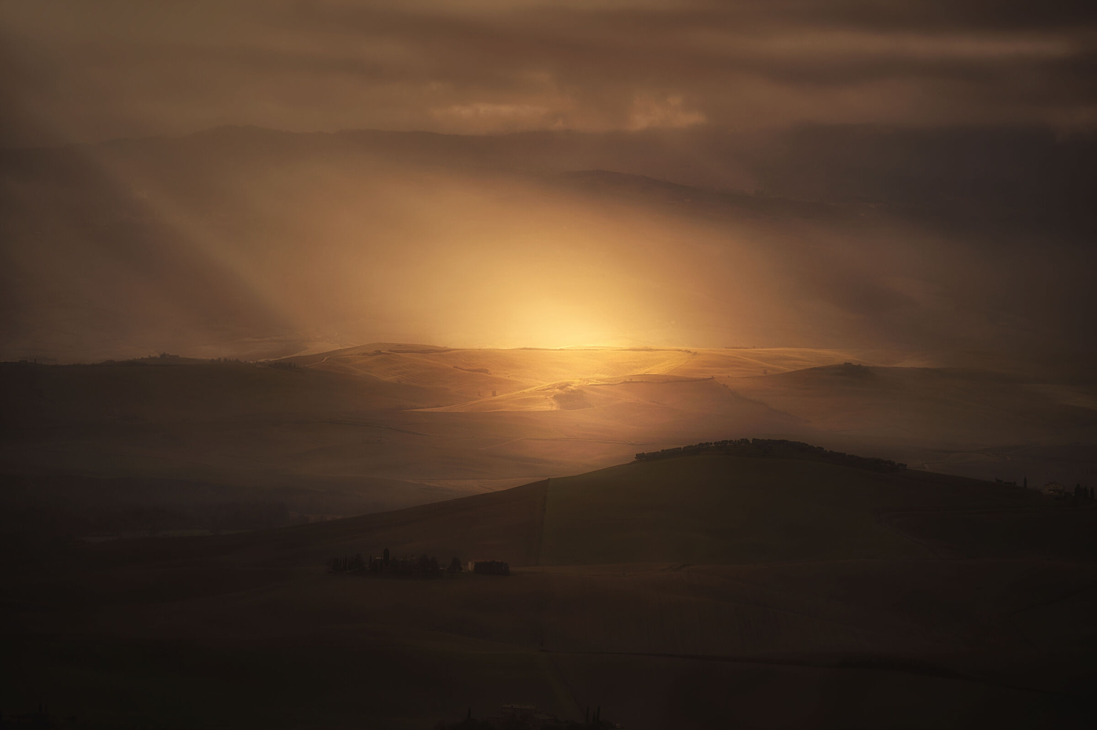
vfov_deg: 8.1
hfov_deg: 12.1
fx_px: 5177
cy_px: 365
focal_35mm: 170
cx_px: 548
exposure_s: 1/2500
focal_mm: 170
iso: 320
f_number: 4
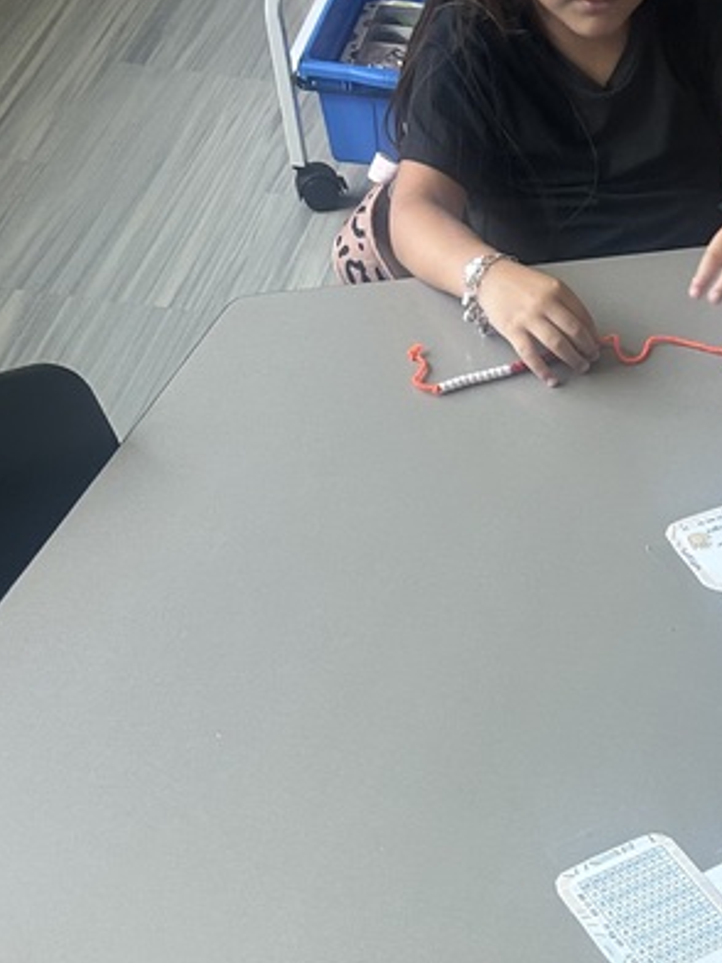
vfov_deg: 27.4
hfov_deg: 20.2
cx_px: 874
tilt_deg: -50.2
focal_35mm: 68
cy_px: 887
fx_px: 1891
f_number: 1.5
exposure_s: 1/121
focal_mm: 5.7
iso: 100
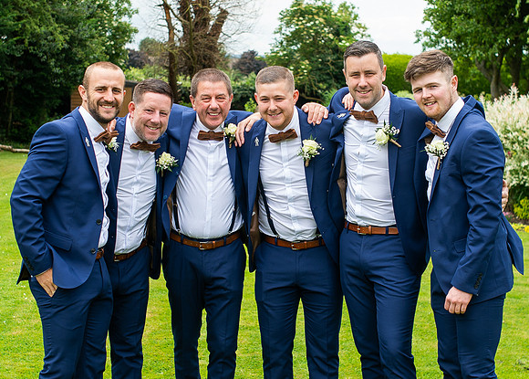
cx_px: 265
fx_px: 1079
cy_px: 180
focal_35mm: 72
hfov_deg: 27.5
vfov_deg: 19.9
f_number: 3.2
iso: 100
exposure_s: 1/400
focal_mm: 35
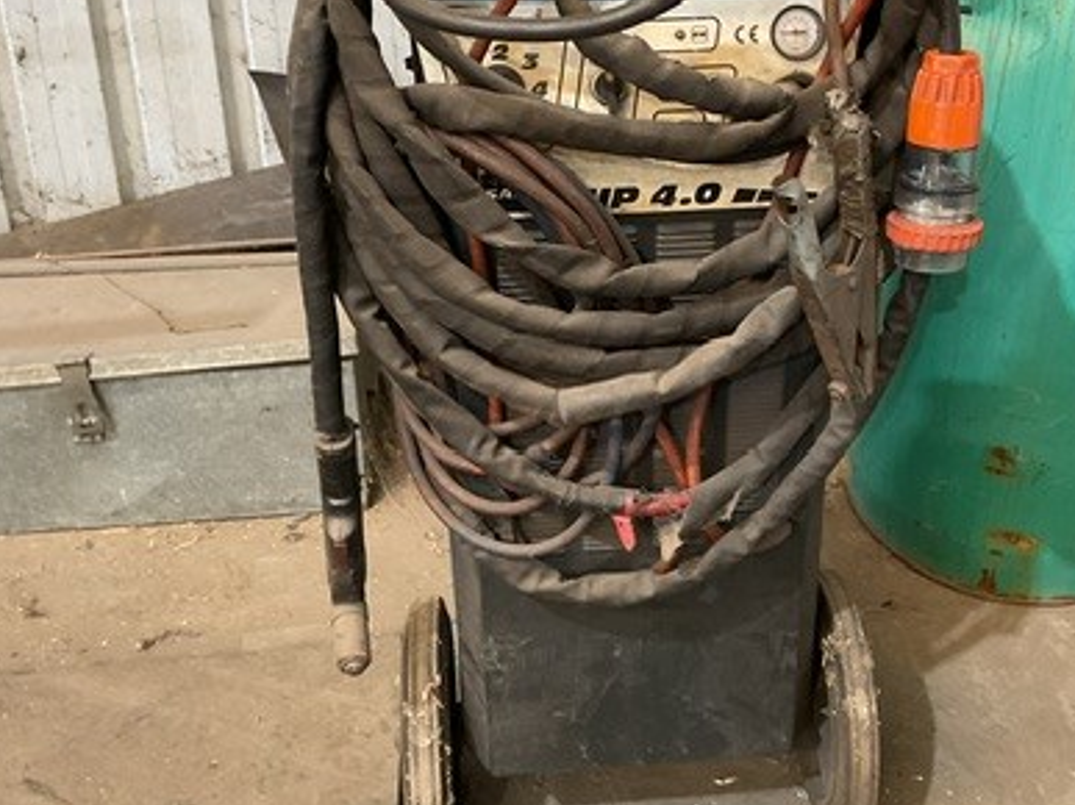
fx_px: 1490
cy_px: 341
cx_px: 650
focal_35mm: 48
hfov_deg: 39.5
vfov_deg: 30.2
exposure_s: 1/60
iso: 250
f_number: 1.8
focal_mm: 3
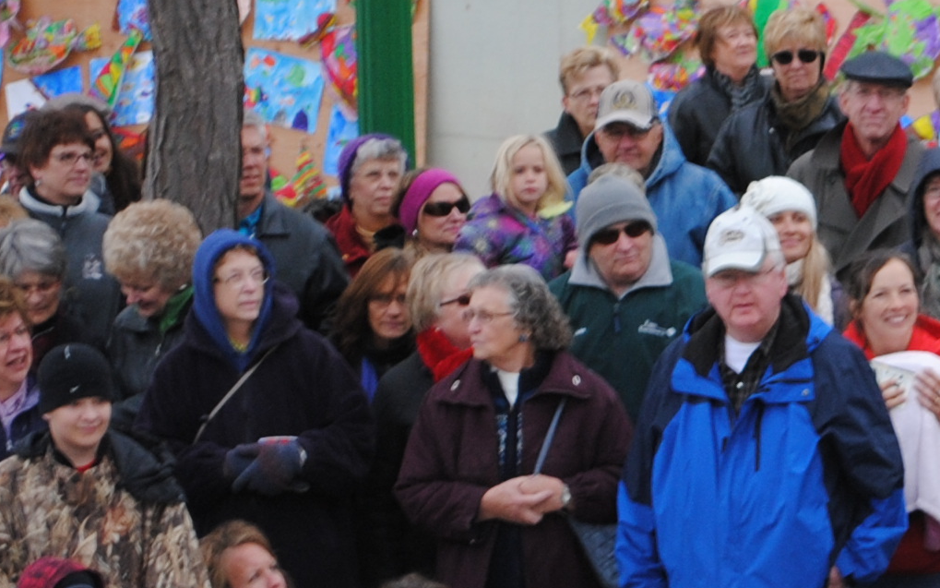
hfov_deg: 6.5
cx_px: 977
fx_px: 8197
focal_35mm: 320
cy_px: 196
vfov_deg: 4.1
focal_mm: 55
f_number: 5.6
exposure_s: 1/100
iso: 200
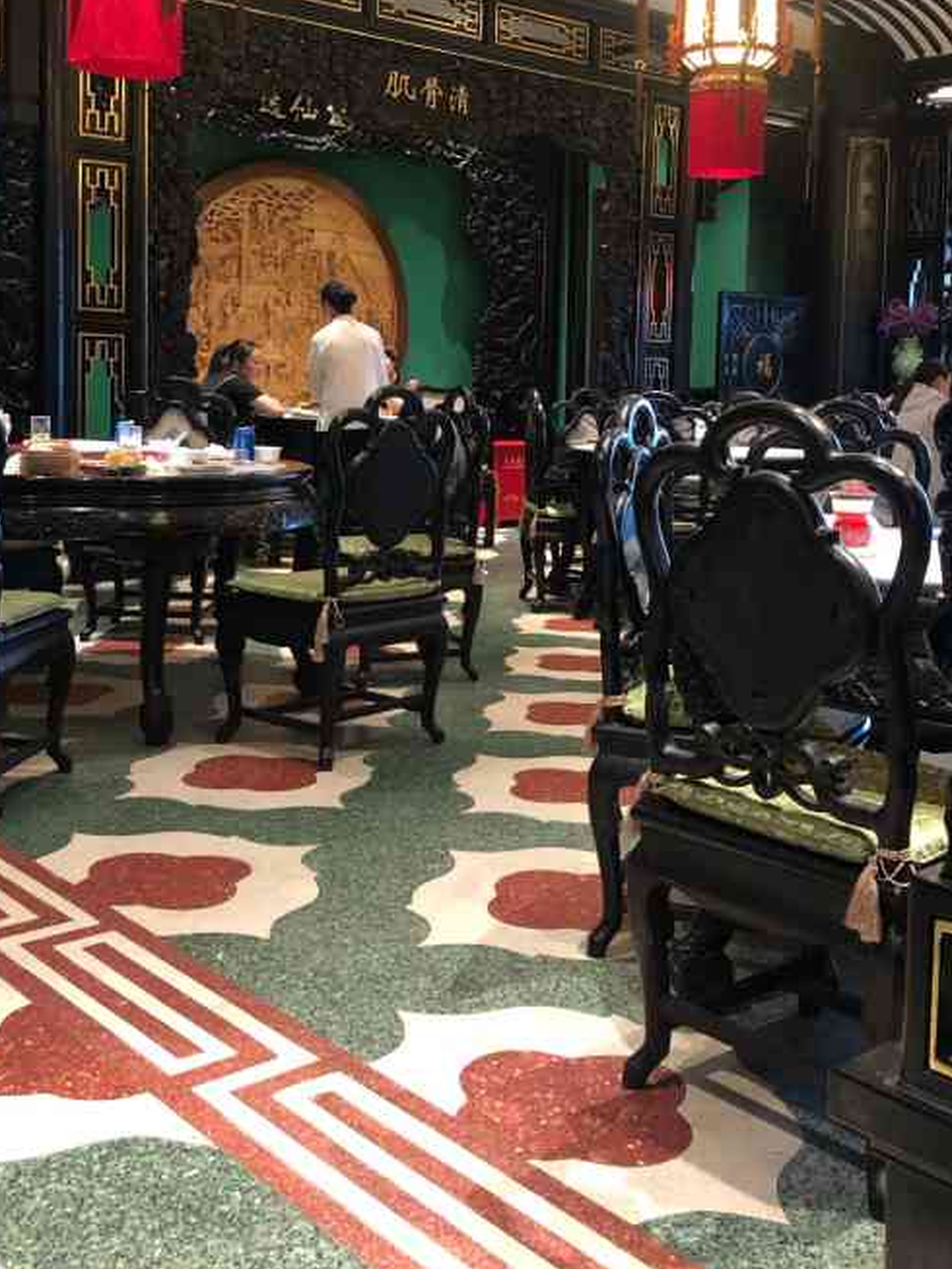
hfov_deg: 36.0
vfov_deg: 46.4
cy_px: 483
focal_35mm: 40
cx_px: 499
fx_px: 1466
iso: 100
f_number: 1.8
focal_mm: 3.99
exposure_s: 1/13
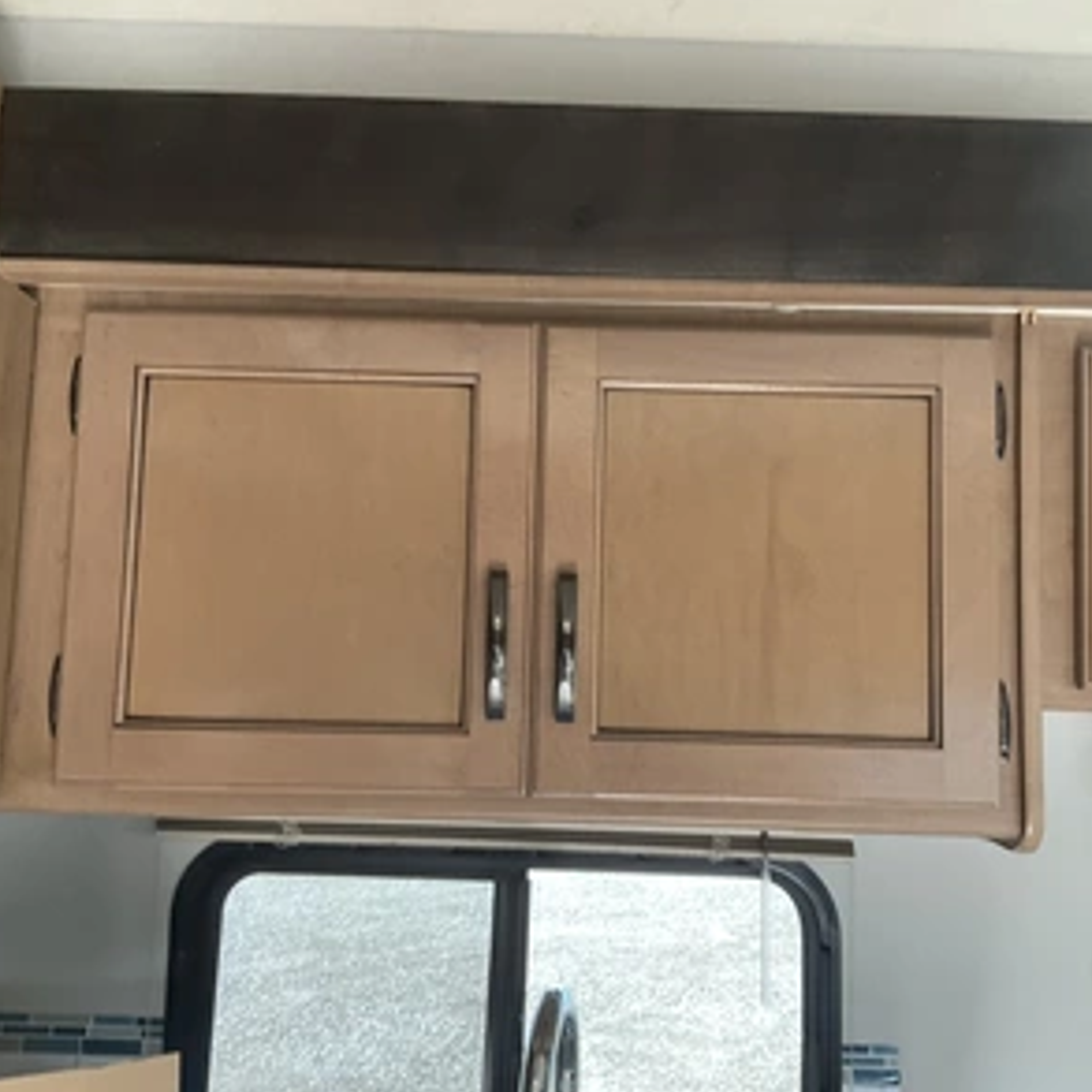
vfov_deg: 47.2
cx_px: 585
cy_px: 552
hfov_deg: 47.2
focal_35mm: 35
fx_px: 1249
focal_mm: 3
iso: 64
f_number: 1.8
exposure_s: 1/83
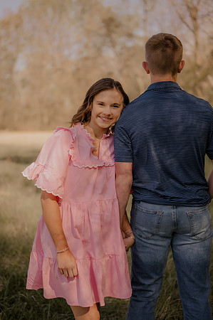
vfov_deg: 39.6
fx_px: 445
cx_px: 106
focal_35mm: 50
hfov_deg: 26.9
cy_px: 160
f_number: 1.8
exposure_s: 1/1250
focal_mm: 50
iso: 100
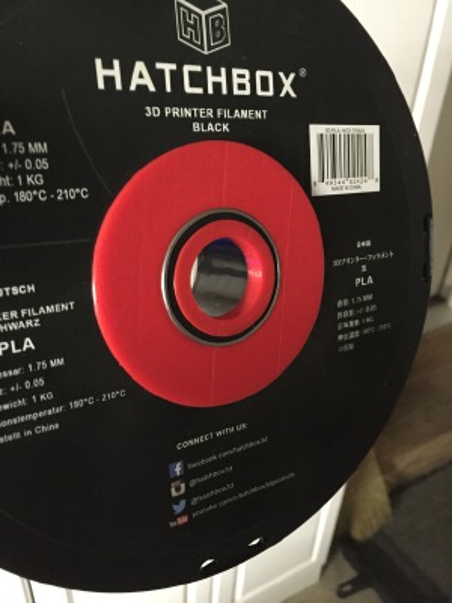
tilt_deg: -30.0
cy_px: 302
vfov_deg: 61.7
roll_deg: -2.7
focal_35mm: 29
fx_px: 505
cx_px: 226
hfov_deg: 48.2
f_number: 2.2
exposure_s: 1/15
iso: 800
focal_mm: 4.15
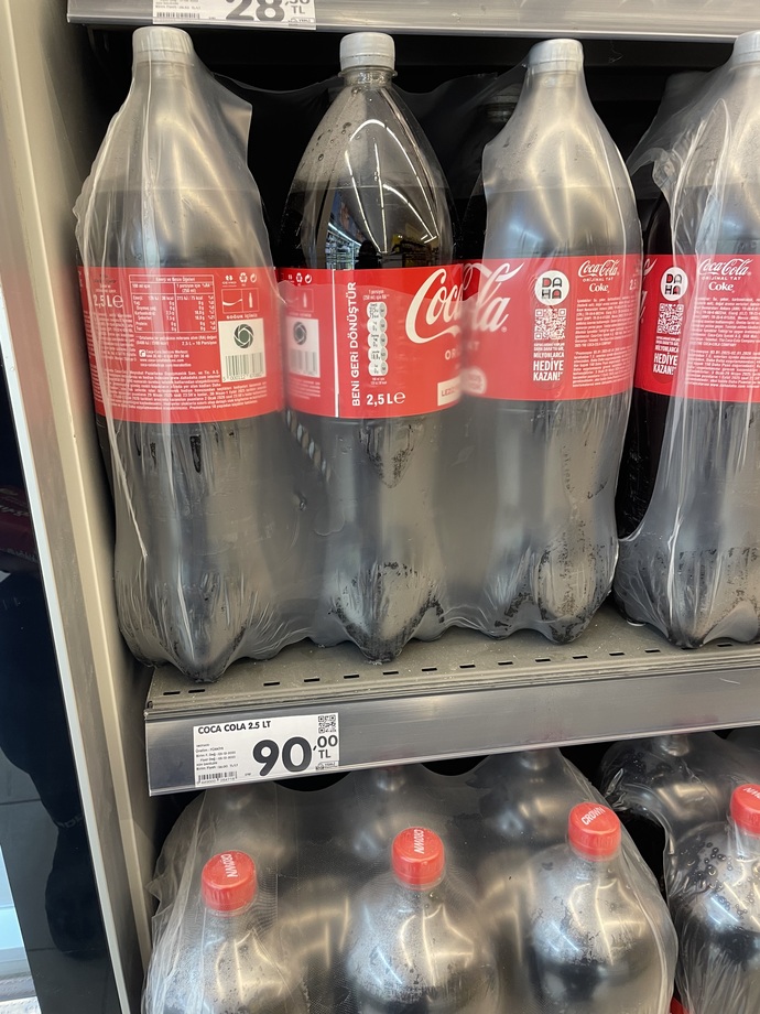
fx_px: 761
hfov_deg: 53.1
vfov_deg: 67.3
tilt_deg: -17.7
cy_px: 507
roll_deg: +1.5
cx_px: 380
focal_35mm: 26
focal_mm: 4.2
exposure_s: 1/50
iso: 125
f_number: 1.6
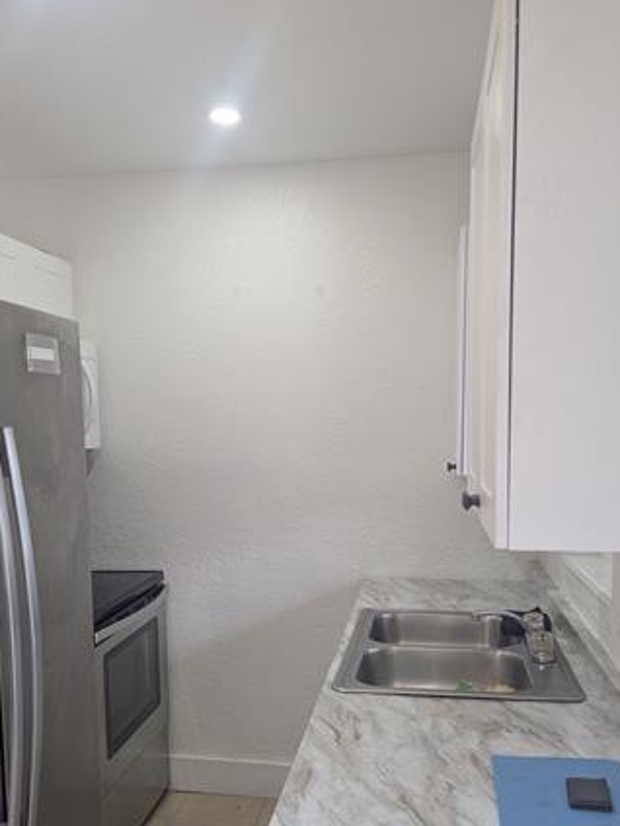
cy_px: 508
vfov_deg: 53.5
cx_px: 272
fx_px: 812
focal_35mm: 34
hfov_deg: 41.7
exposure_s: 1/135
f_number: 1.85
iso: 293
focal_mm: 6.81
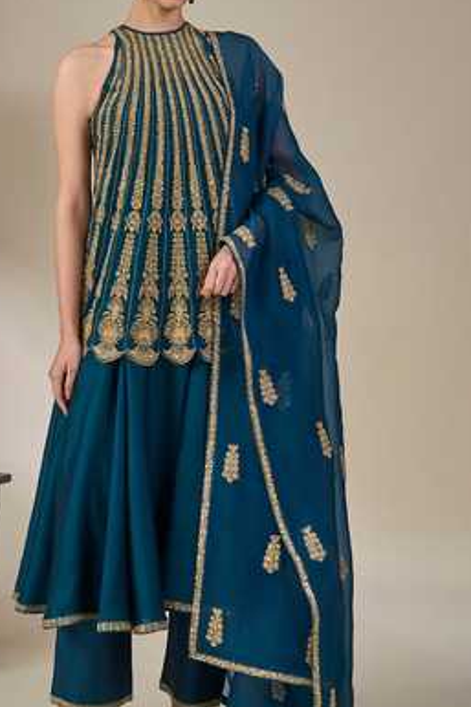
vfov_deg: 31.4
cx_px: 174
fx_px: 1257
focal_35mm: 64
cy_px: 338
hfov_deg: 21.2
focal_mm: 47
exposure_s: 1/160
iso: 250
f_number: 5.6
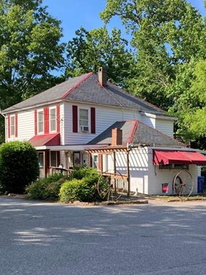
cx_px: 149
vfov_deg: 36.2
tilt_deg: -3.6
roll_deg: -0.7
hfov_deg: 27.7
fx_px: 413
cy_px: 198
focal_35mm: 52
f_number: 1.8
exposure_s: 1/656
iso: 20
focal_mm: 3.99
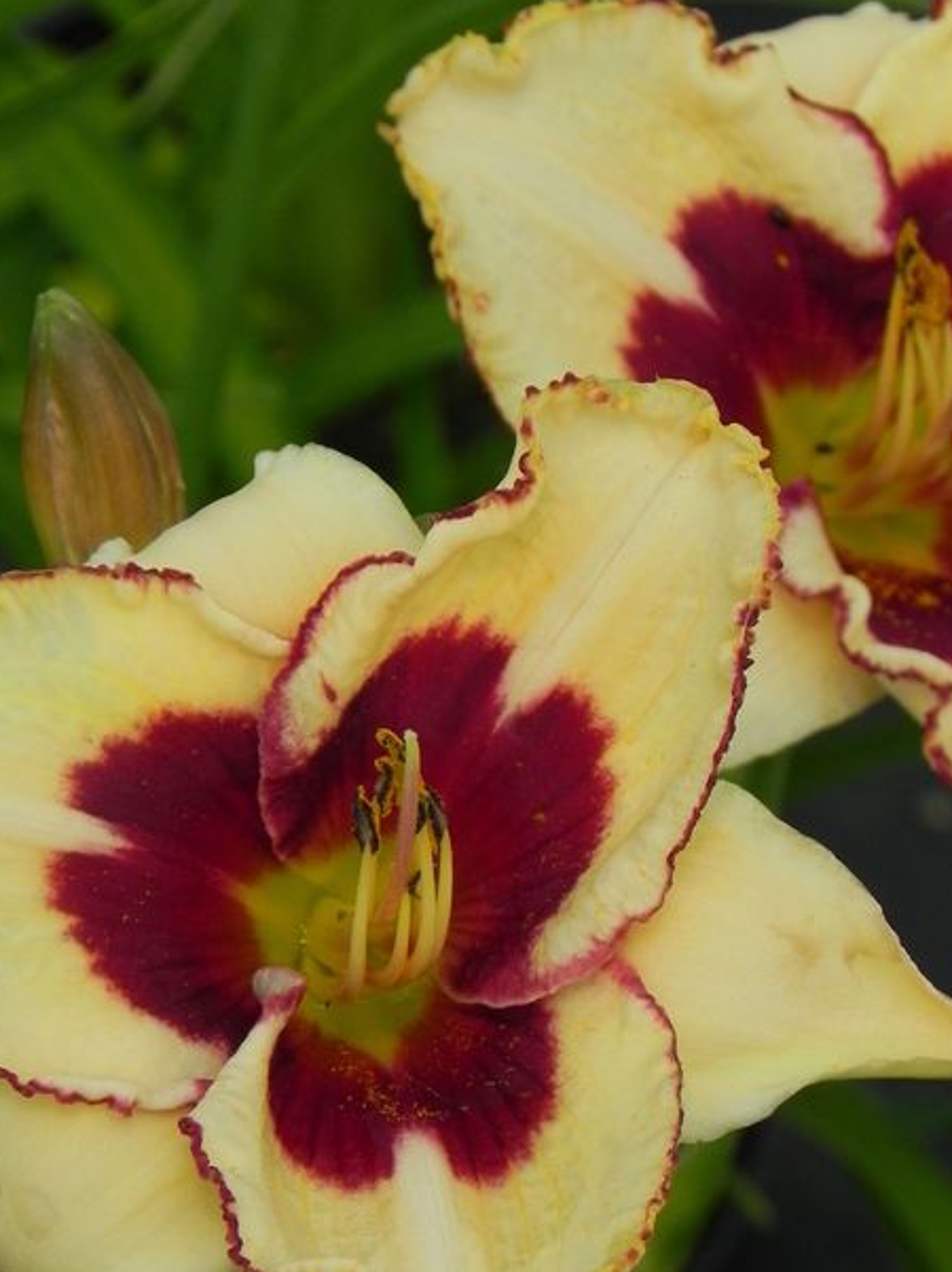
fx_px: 12077
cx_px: 366
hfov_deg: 4.5
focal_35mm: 329
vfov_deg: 6.0
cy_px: 749
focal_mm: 44
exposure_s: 1/1000
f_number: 5.6
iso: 160
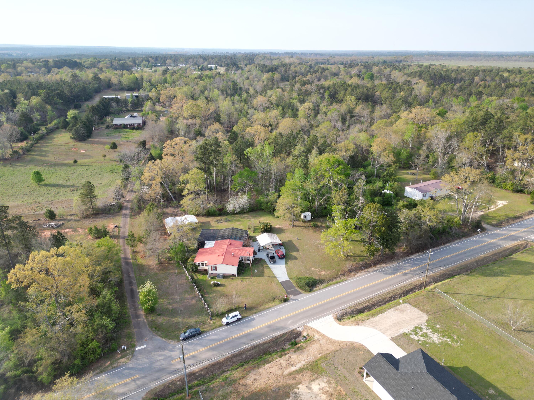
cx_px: 267
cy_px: 200
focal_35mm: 24
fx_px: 370
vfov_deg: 56.8
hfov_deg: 71.6
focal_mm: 6.72
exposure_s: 1/1000
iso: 100
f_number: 1.7
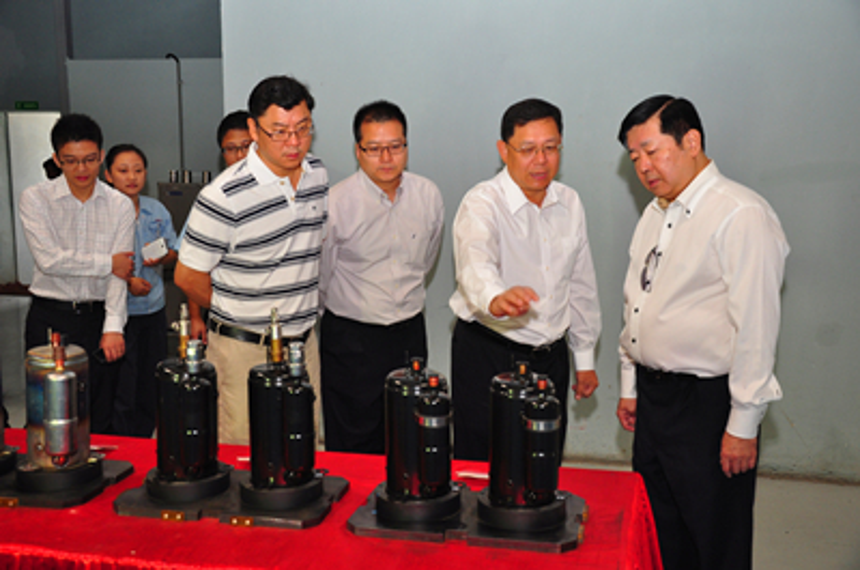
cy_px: 285
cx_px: 430
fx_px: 930
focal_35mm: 39
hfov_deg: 49.6
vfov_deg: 34.1
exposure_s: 1/60
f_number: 5.6
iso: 640
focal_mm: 26
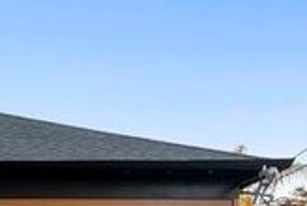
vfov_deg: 20.6
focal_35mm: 61
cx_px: -58
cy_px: 258
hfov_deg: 28.7
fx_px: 521
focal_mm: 20
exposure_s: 1/30
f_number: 8
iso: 125
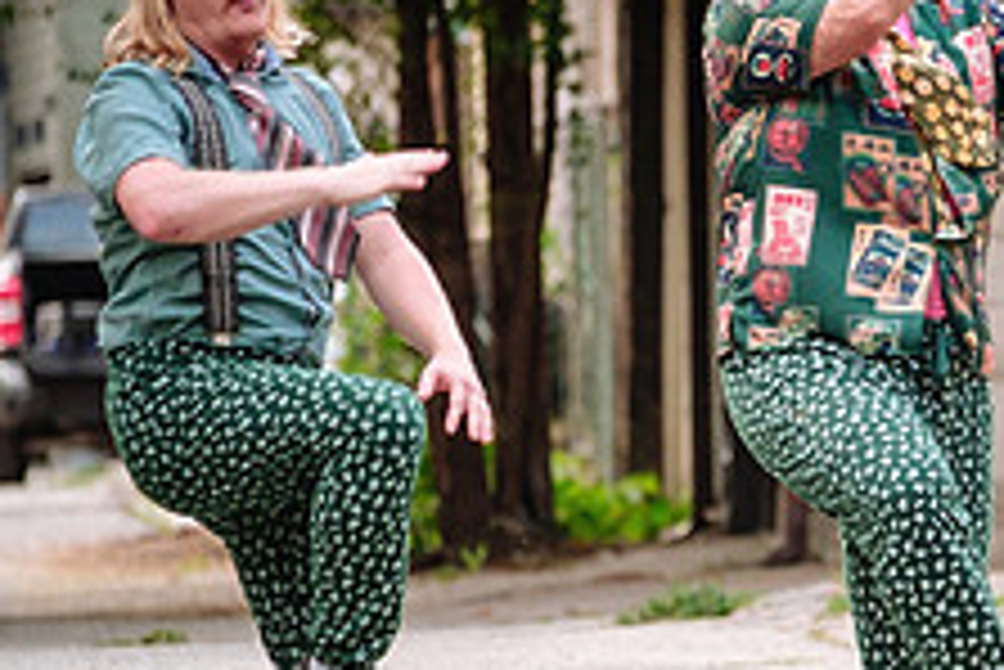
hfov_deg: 3.2
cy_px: 480
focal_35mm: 640
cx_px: 1009
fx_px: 17860
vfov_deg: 2.2
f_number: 2.8
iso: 500
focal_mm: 140
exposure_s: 1/250
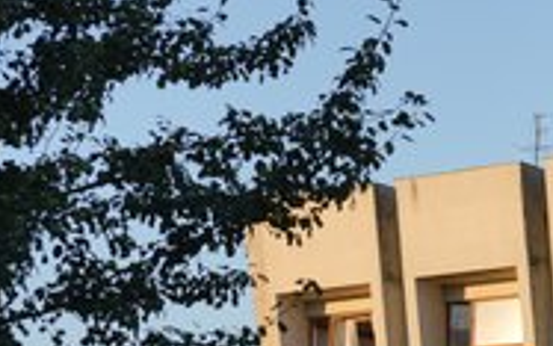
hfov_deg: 12.7
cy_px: 387
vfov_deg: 8.0
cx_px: 559
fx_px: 2457
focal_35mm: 163
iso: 160
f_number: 4.5
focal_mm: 50
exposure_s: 1/400
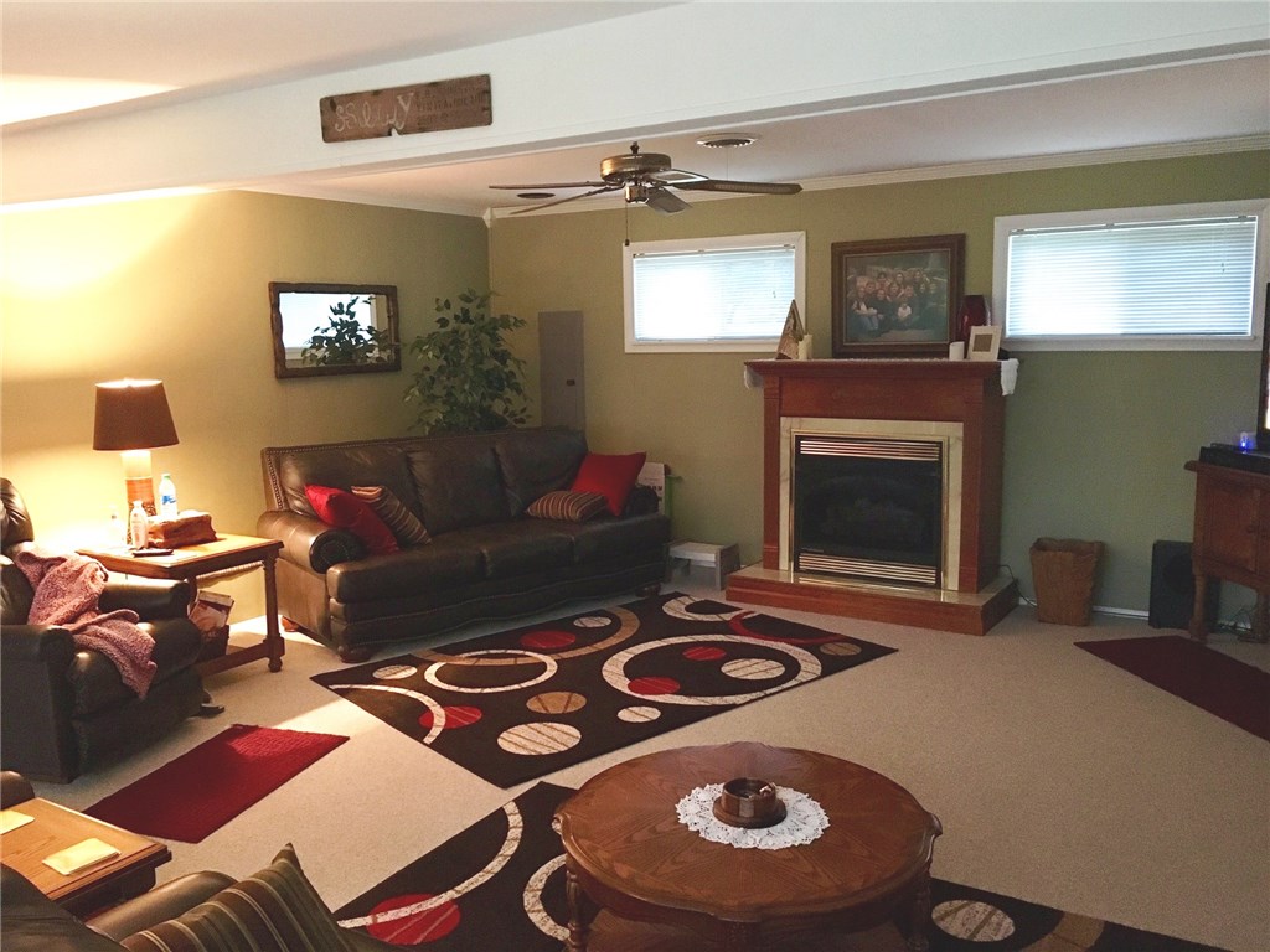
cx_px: 635
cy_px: 476
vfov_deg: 48.2
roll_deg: +0.9
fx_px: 1064
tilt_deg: -6.9
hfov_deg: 61.7
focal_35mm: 29
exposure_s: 1/15
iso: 250
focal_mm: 4.15
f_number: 2.2
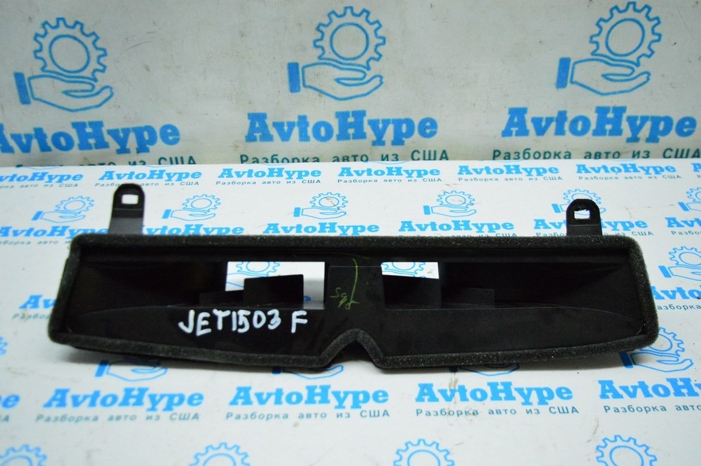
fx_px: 700
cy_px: 233
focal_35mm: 36
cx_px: 350
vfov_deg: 36.8
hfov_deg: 53.2
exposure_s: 1/800
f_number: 4
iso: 6400
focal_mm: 24
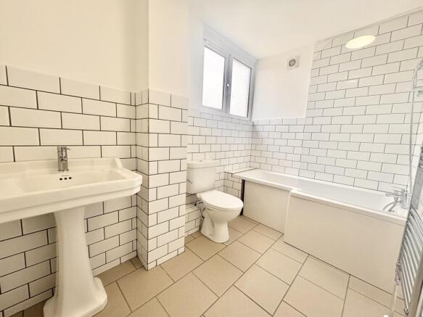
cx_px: 212
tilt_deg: -7.4
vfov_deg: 85.7
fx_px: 171
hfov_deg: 102.1
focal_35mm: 14
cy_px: 158
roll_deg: -2.3
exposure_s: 1/224
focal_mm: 2.22
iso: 64
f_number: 2.2
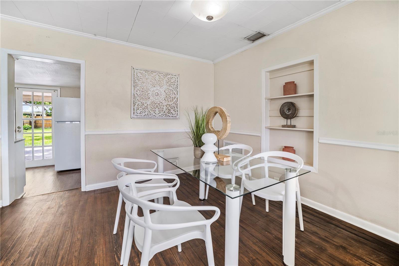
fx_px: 155
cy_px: 133
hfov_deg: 104.3
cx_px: 200
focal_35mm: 14
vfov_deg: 81.2
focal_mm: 14
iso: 100
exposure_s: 1/13
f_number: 3.2
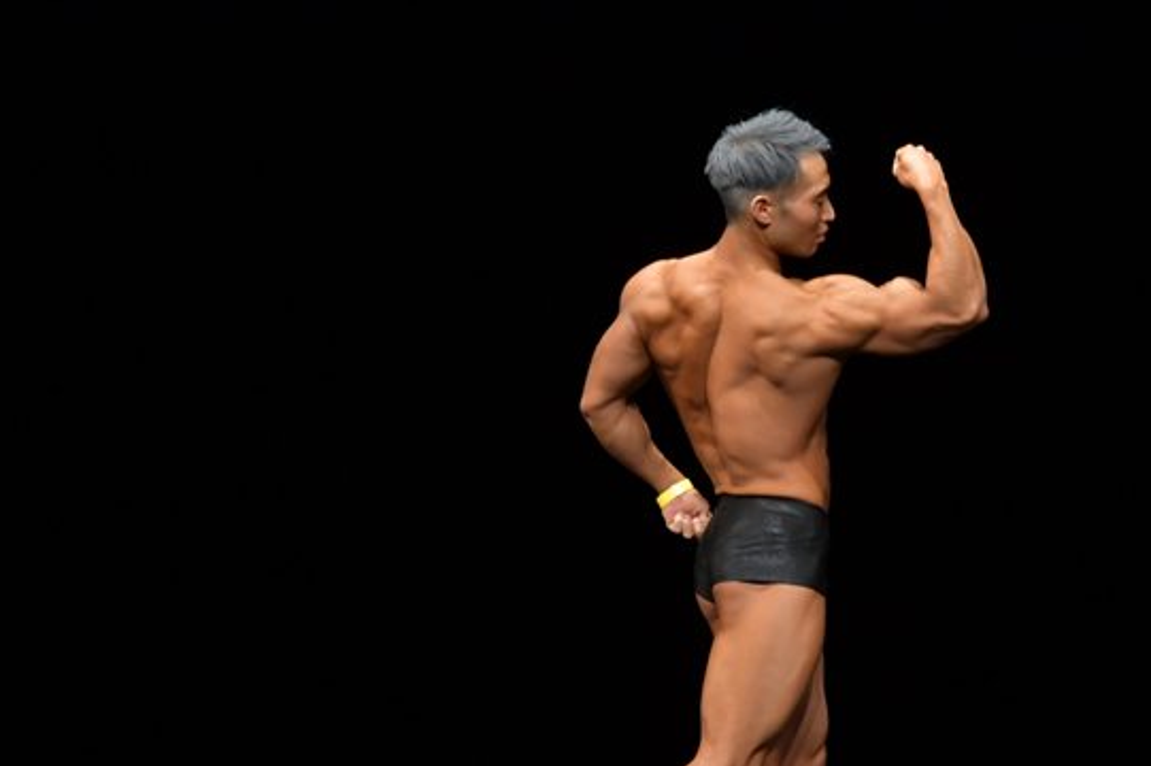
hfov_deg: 5.3
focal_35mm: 387
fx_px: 12365
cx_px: 752
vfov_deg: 3.5
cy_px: 538
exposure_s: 1/400
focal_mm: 180
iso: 3200
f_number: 5.6
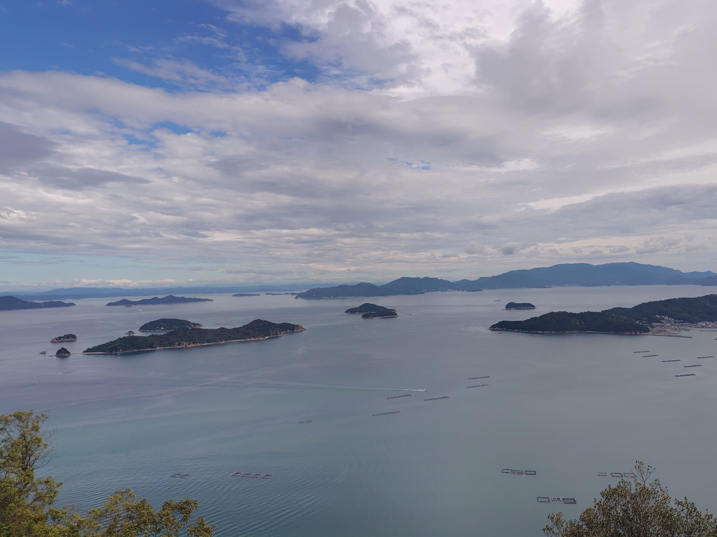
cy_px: 294
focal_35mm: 28
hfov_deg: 62.9
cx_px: 431
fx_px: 580
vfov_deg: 49.7
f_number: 1.9
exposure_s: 1/2247
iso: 50
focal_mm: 5.6
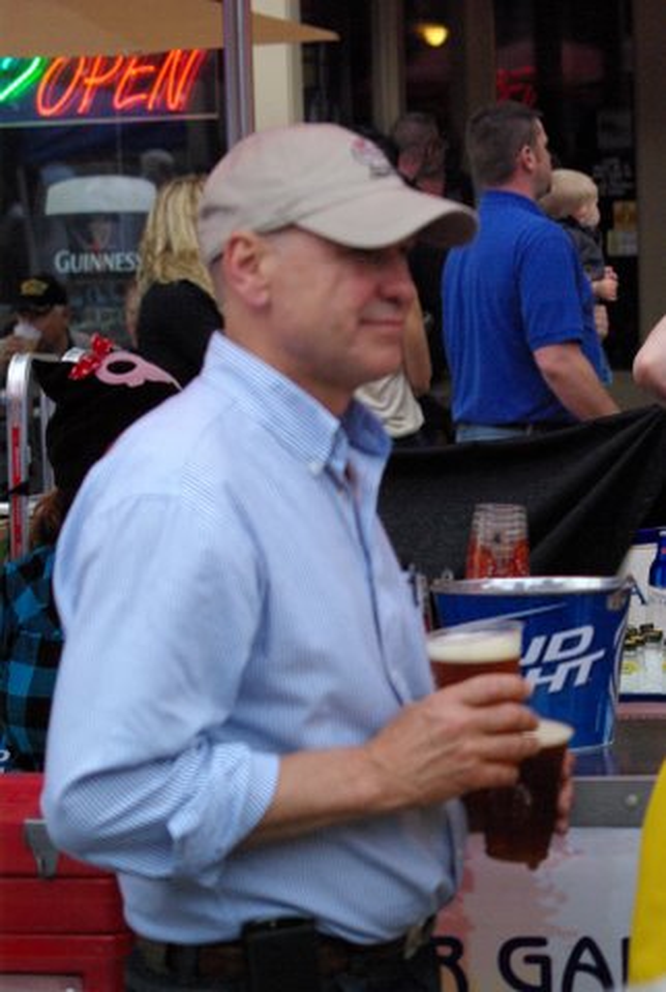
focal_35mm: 112
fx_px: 3108
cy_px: 496
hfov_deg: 12.2
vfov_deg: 18.1
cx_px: 333
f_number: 6.7
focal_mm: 75
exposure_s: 1/125
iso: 1600
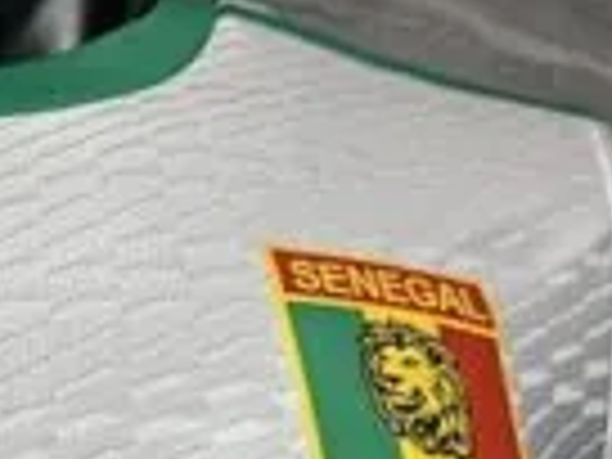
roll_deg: +1.3
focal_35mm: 67
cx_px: -32
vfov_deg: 21.5
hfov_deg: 27.0
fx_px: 1185
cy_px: 403
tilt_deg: +8.6
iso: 64
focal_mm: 6.76
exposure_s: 1/121
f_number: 1.78
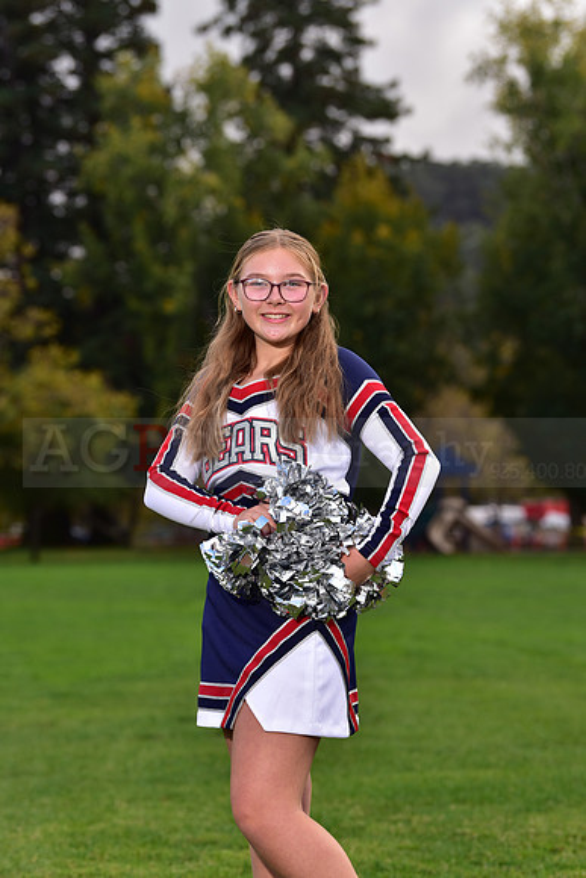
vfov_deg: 18.3
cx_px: 293
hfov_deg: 12.2
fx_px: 2733
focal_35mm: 112
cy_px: 439
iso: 160
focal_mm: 112
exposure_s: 1/250
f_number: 5
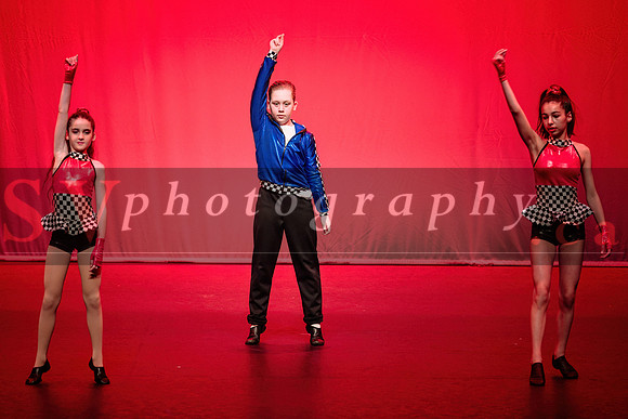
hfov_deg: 12.4
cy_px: 239
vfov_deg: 8.3
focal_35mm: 166
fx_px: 2889
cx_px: 314
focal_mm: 145
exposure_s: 1/320
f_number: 2.8
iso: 1250
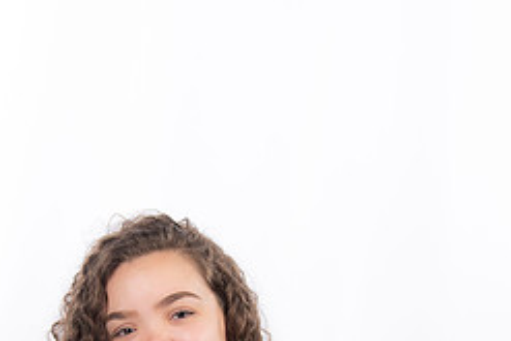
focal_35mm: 122
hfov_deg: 16.7
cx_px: 178
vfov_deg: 11.1
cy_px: 376
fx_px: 1733
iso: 100
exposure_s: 1/200
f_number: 5.6
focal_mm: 52
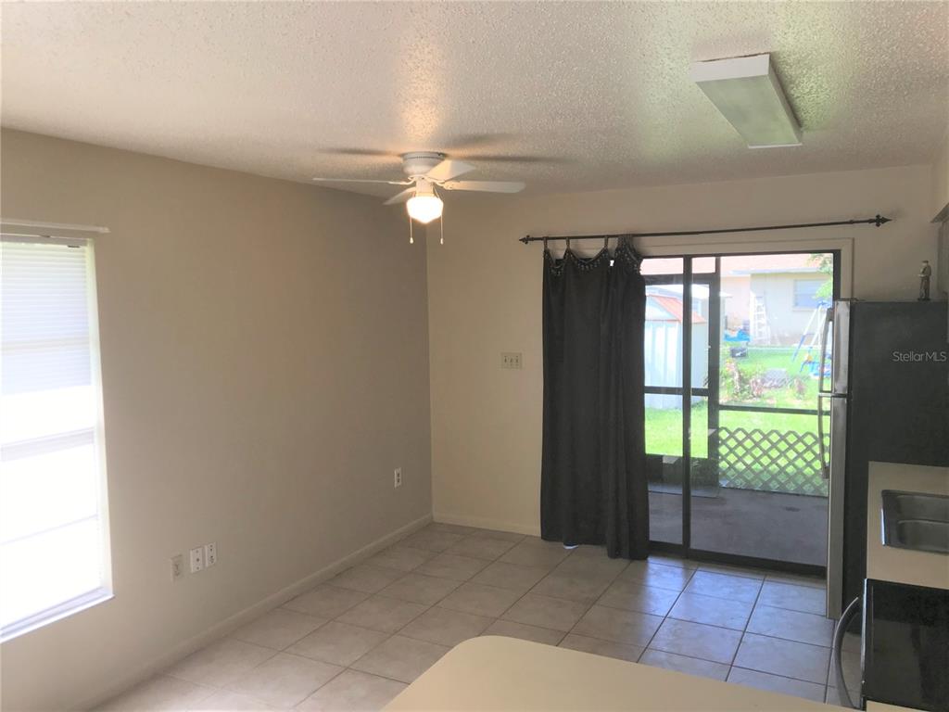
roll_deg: +0.5
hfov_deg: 63.4
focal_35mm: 28
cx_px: 474
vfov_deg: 49.7
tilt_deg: -4.5
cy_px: 356
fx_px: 768
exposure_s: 1/139
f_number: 1.8
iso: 20
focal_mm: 3.99
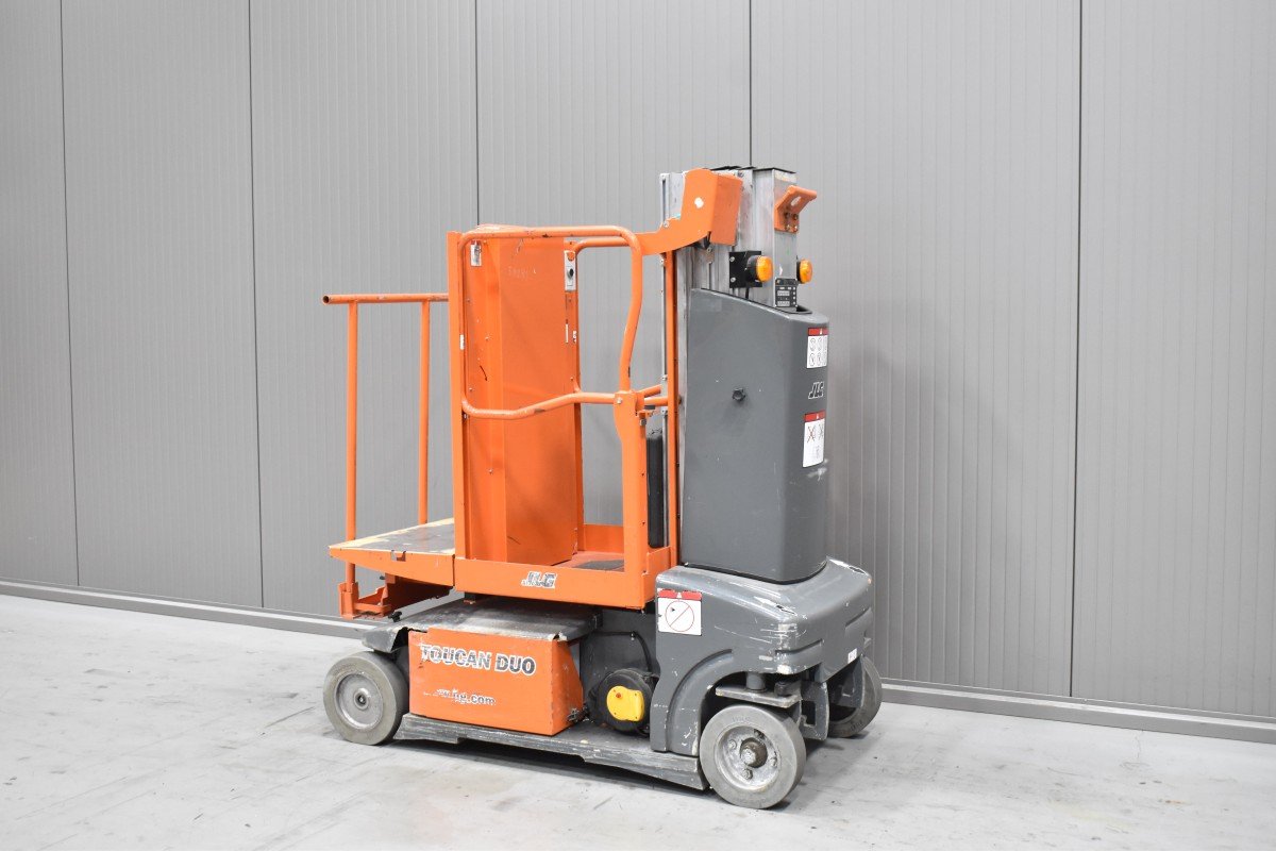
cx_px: 638
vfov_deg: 34.2
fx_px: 1382
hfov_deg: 49.6
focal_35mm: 39
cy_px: 426
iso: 1600
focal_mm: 26
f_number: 5
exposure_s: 1/30
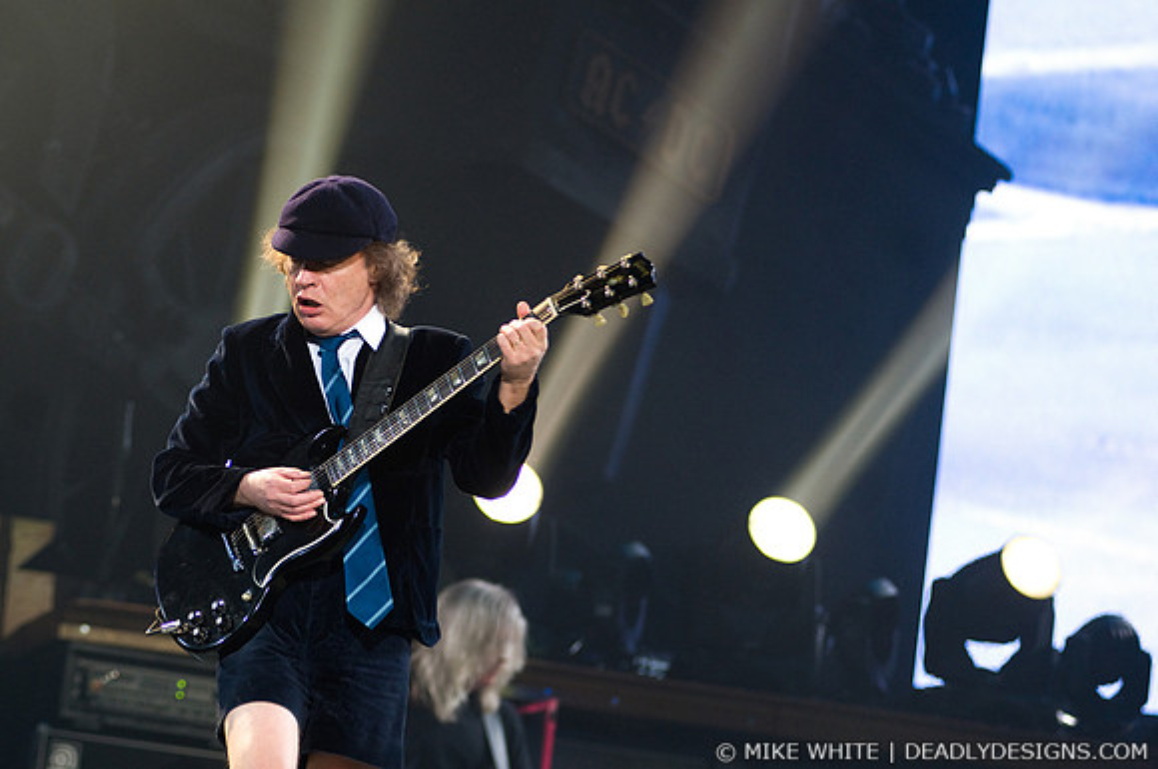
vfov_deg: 8.3
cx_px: 579
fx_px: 5300
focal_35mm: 165
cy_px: 384
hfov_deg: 12.5
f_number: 4
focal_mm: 110
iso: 800
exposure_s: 1/250
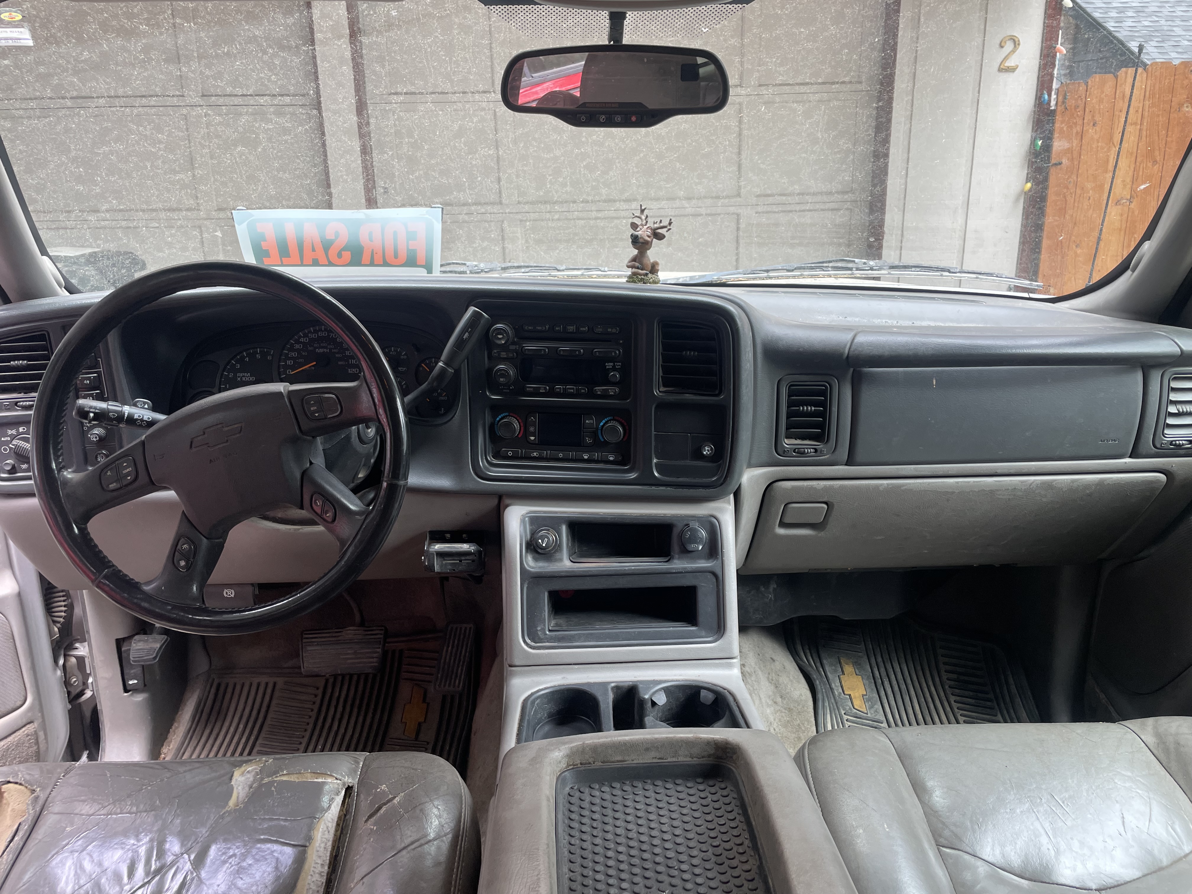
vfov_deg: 53.1
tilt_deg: -17.6
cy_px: 447
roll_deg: +2.3
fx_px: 895
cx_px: 596
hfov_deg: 67.3
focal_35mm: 26
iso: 64
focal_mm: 4.2
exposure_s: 1/121
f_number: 1.6
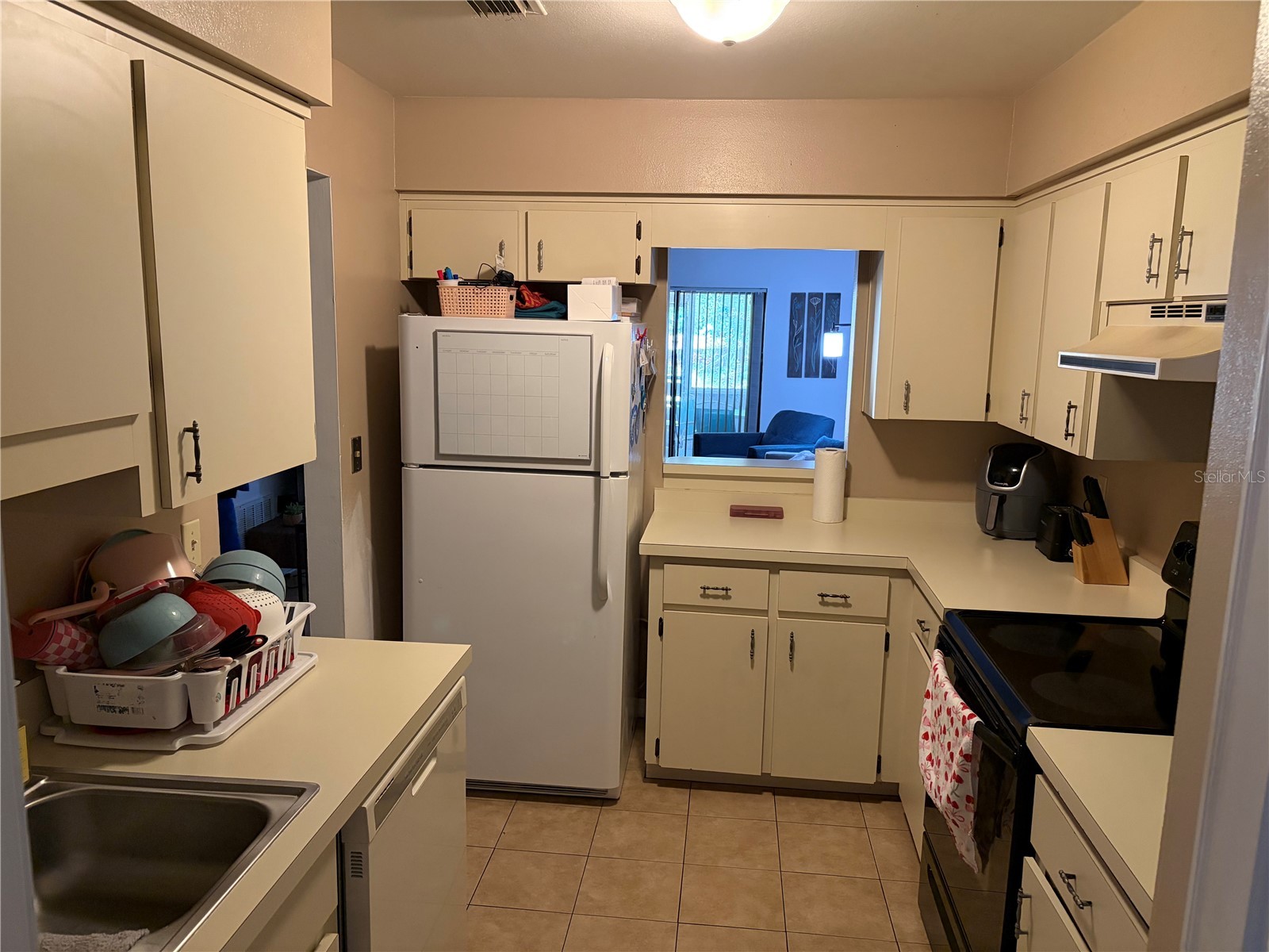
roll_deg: -1.1
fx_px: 953
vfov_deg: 53.1
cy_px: 476
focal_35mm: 26
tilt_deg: -9.8
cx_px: 634
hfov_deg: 67.3
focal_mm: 5.96
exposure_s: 1/40
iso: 500
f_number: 1.6
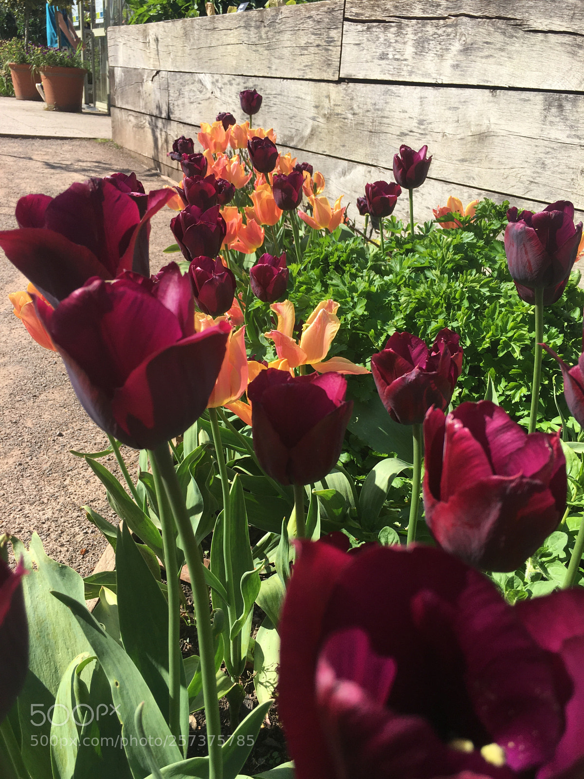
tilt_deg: -22.7
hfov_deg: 48.2
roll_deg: -5.0
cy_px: 390
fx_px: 652
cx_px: 292
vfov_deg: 61.7
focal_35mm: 29
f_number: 2.2
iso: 25
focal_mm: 4.15
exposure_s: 1/1040
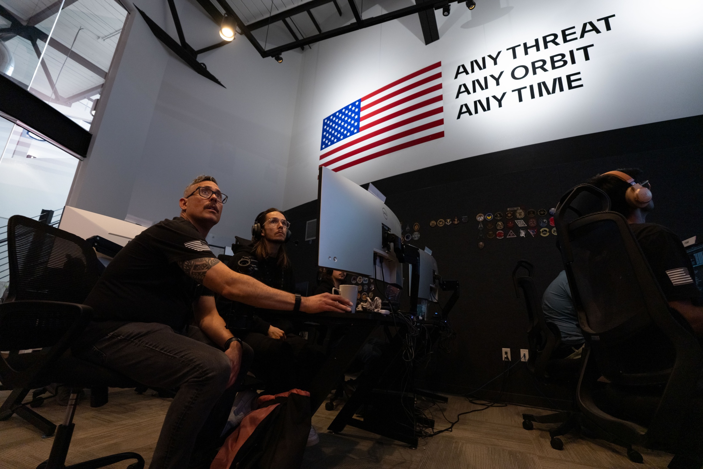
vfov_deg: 73.8
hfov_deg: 96.7
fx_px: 312
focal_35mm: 16
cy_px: 234
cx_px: 352
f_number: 2.8
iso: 1000
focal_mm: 16
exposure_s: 1/60
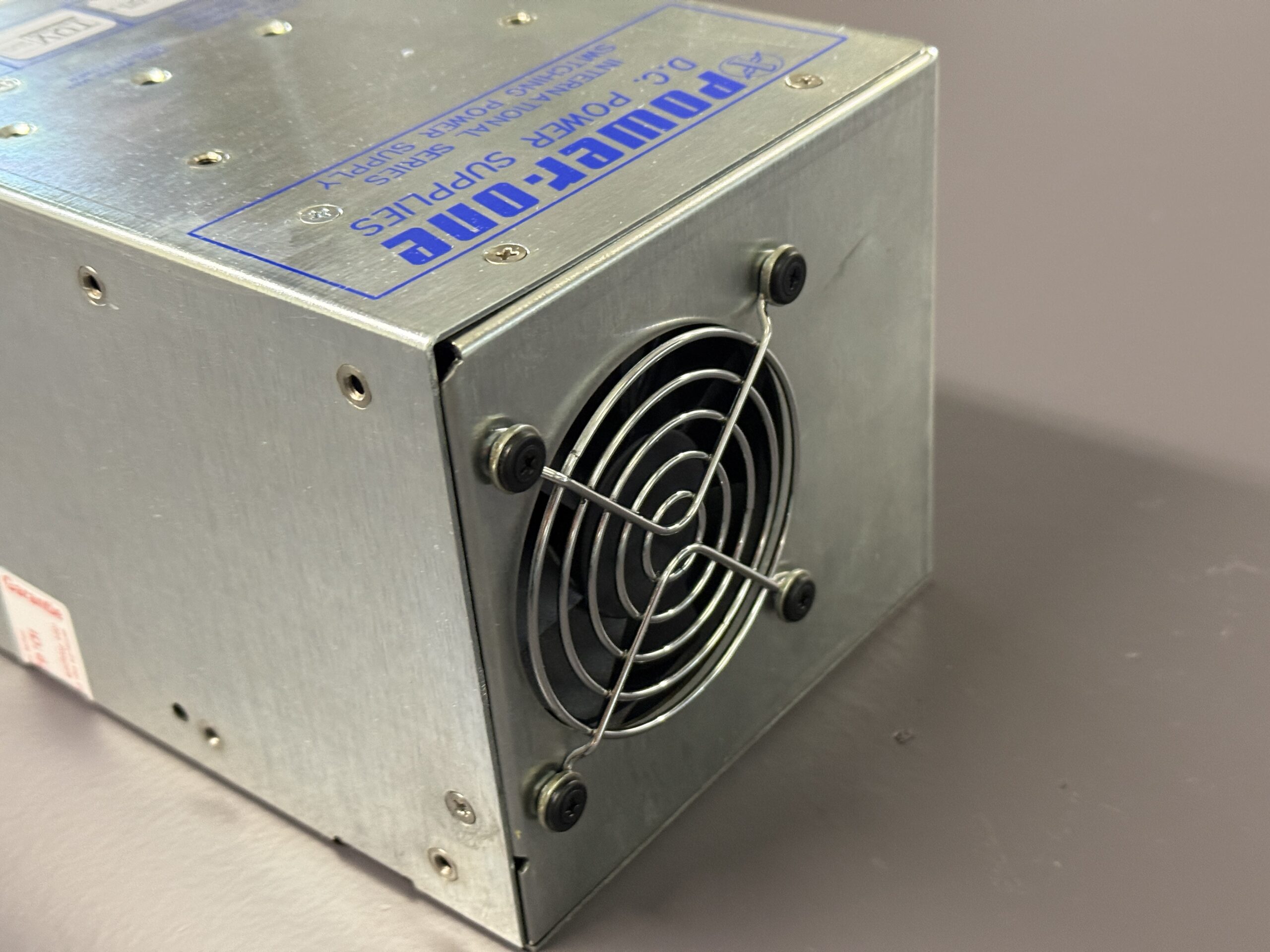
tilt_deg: -32.6
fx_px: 1761
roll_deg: +4.7
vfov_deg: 30.3
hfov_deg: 39.7
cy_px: 476
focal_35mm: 48
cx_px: 635
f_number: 1.78
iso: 320
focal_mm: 6.76
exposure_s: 1/33
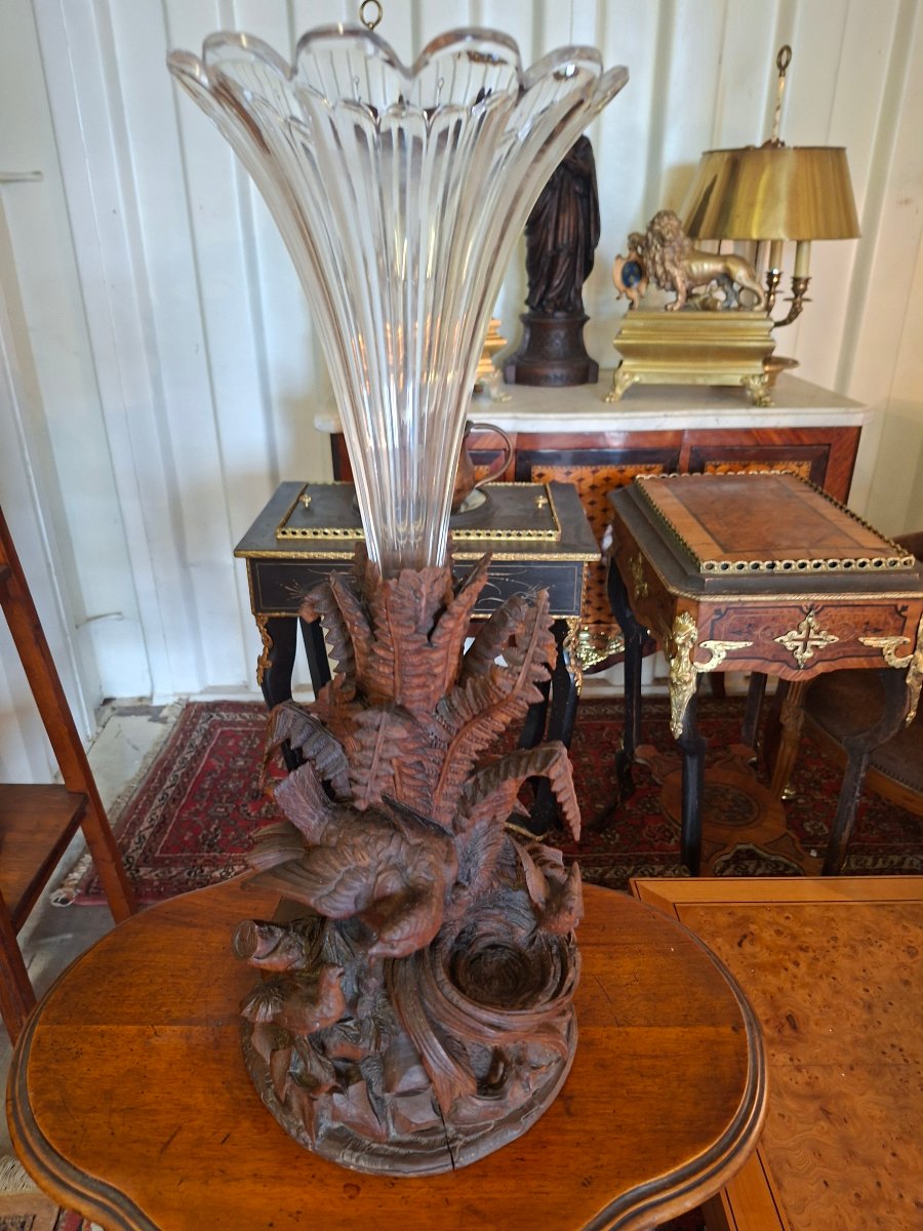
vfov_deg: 73.9
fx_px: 818
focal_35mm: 23
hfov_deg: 58.9
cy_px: 616
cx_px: 462
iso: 250
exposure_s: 1/33
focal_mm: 5.54
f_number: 1.8
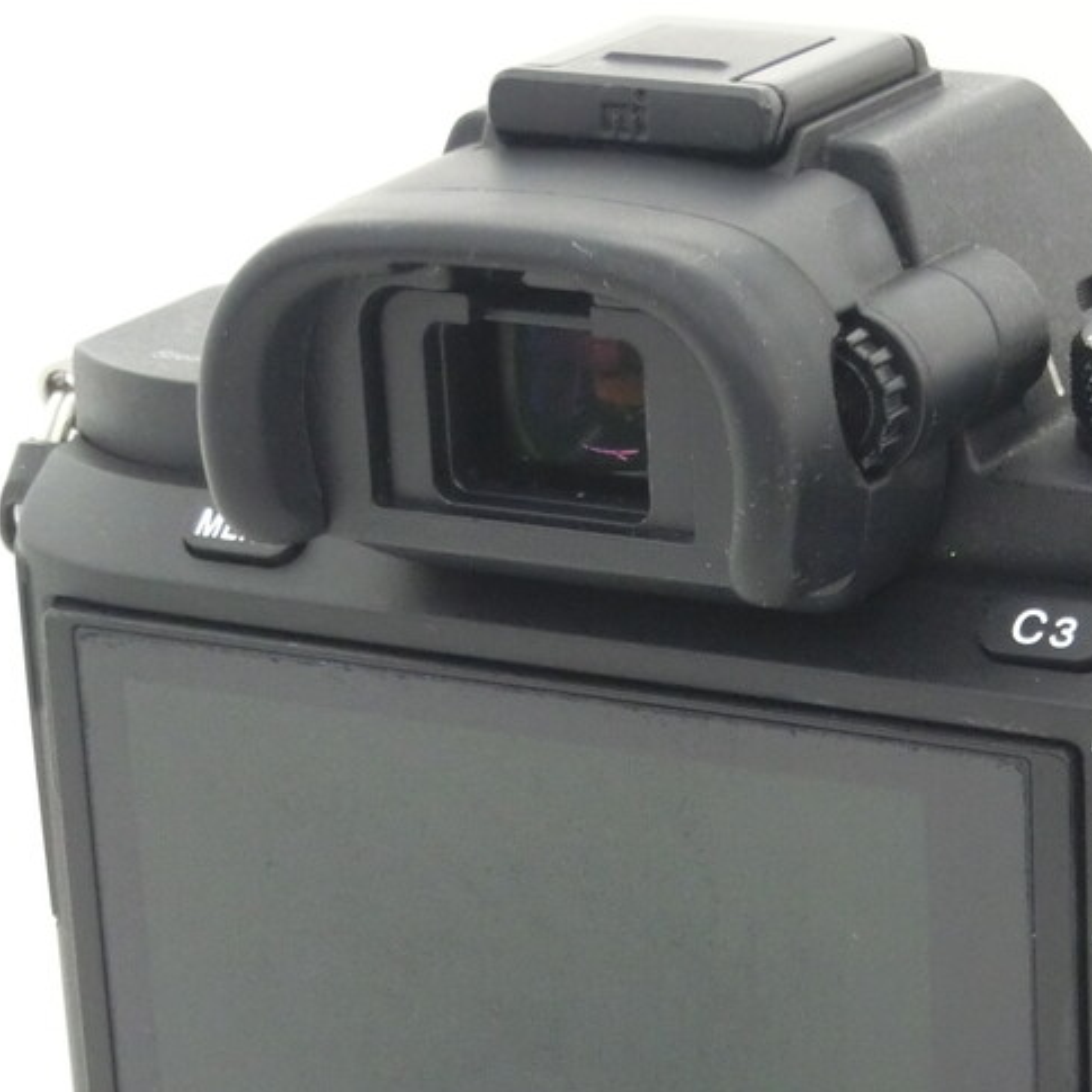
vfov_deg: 11.4
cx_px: 928
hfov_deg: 11.4
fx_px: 5461
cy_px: 887
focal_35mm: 153
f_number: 10.5
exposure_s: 1/13
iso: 800
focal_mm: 12.4
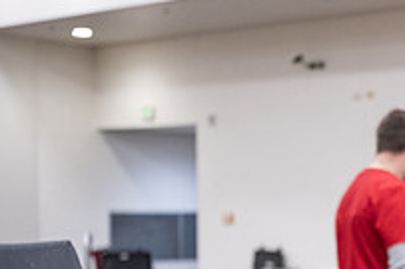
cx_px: 573
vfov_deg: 13.4
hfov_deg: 18.5
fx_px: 1124
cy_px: 292
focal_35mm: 100
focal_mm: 35
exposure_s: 1/160
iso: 1250
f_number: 2.8
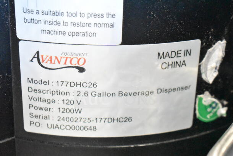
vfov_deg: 18.2
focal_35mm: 75
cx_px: 116
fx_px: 486
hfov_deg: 27.0
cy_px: 78
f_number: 5.6
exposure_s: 1/80
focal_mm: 50
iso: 16000
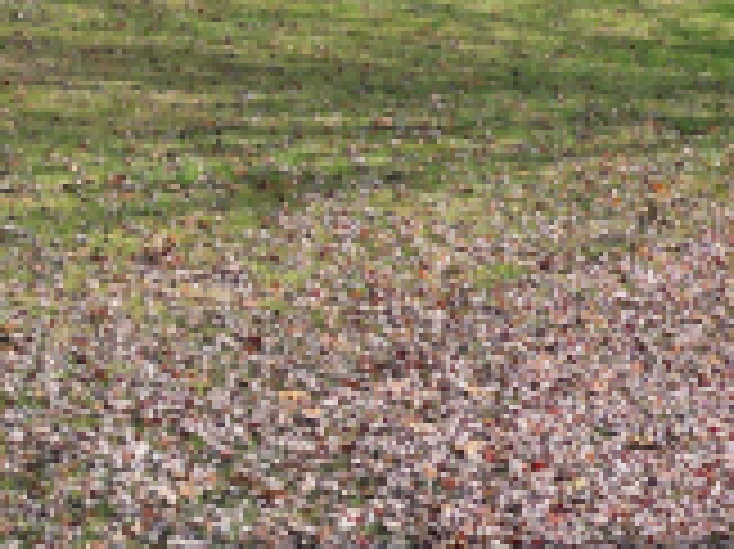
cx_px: 975
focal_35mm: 98
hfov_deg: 18.5
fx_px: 2076
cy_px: 320
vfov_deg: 15.1
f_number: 1.7
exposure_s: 1/2000
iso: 200
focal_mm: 6.72
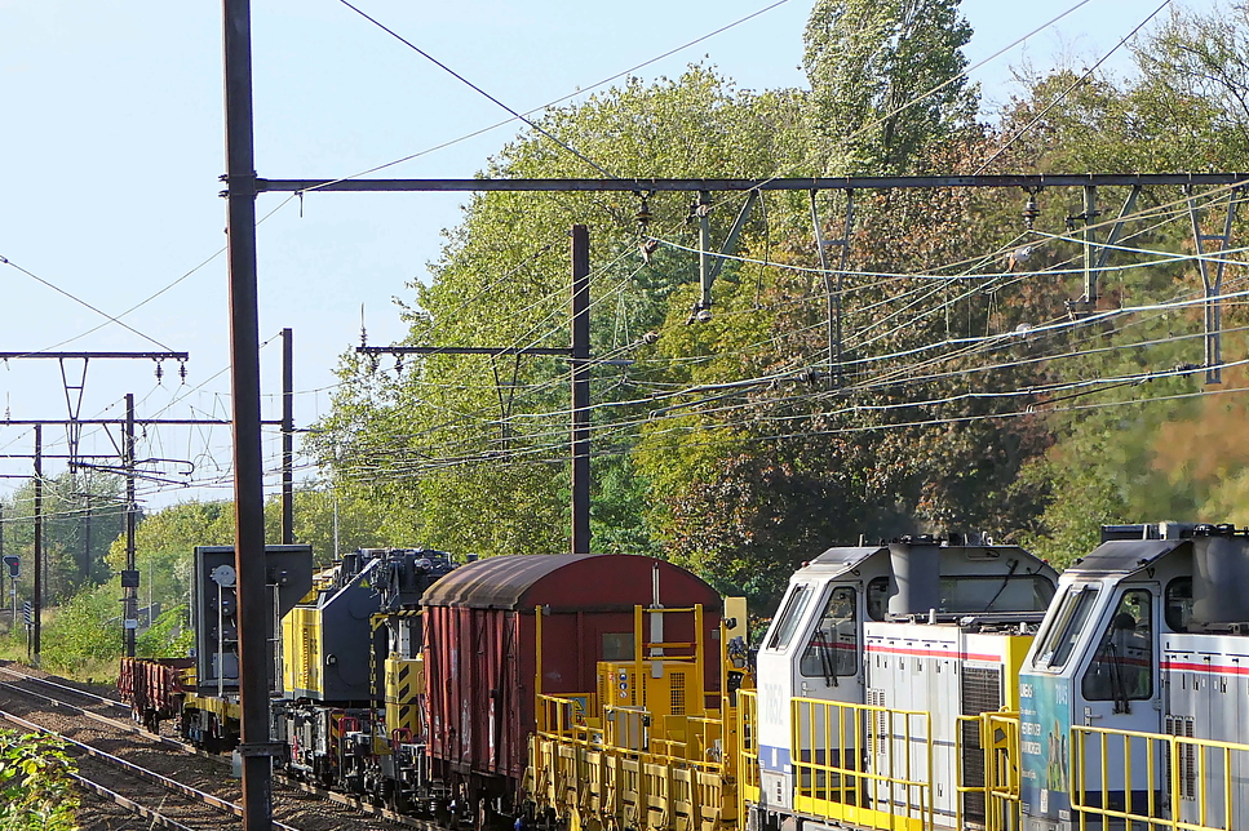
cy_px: 566
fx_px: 6485
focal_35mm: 187
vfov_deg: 7.3
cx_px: 1023
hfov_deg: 11.0
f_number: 5
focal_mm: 41.5
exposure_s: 1/800
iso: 320
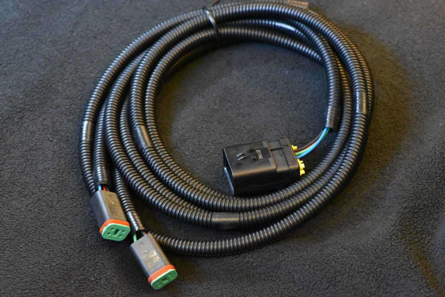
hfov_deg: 19.4
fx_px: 1299
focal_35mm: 105
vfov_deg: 13.1
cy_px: 148
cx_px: 222
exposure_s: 1/60
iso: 12800
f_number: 11
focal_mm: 105
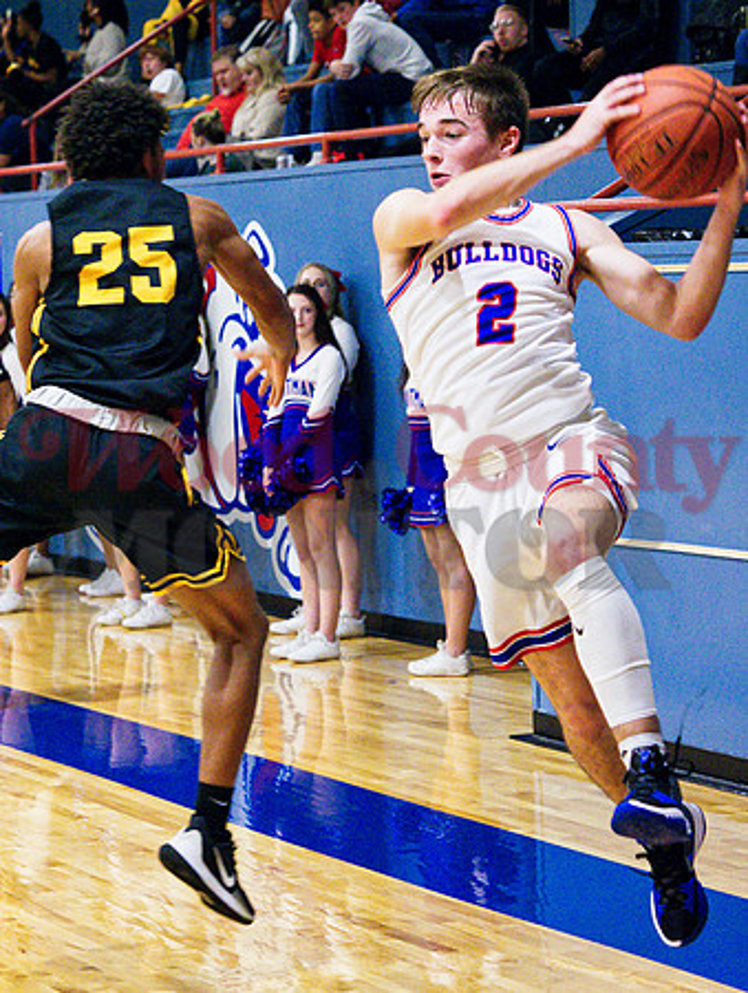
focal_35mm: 92
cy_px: 496
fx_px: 2643
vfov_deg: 21.3
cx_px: 374
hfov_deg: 16.1
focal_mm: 46
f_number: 2.8
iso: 6400
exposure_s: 1/500
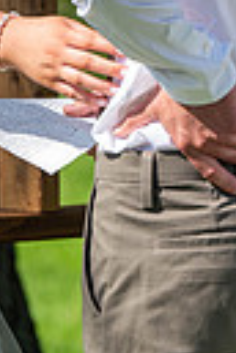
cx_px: 78
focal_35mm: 697
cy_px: -140
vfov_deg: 3.0
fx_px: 6853
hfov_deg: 2.0
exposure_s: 1/500
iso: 180
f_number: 5.6
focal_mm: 200
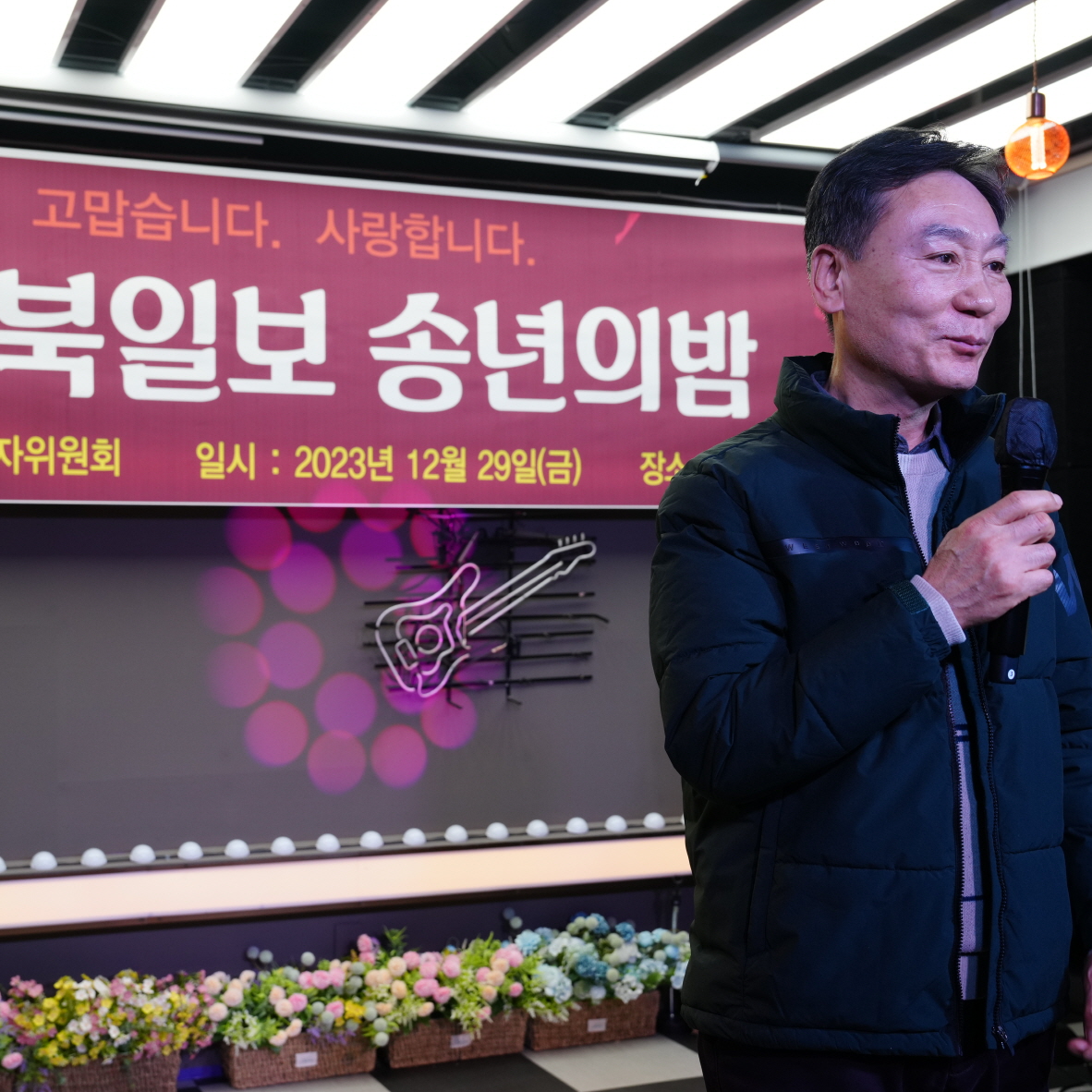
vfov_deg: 38.3
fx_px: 1570
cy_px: 539
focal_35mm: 44
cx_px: 440
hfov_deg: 38.2
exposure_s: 1/160
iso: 640
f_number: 5.6
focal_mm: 34
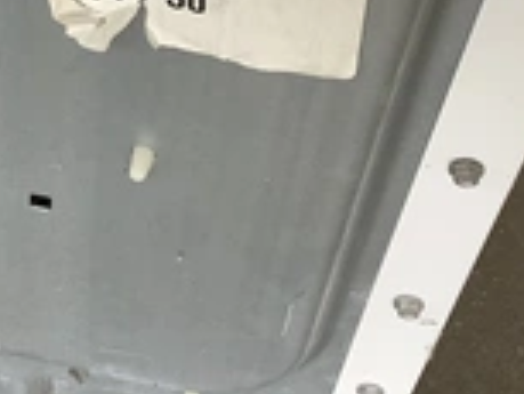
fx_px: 1227
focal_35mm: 81
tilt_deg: -45.9
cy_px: -48
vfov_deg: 17.6
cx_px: 130
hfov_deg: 23.8
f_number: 2.4
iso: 40
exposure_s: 1/120
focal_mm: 3.3
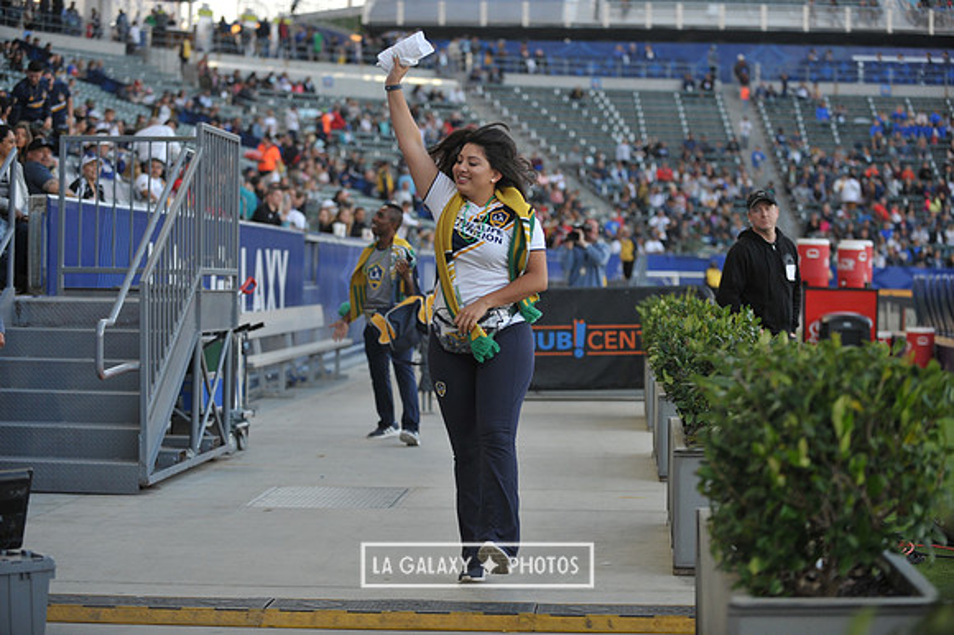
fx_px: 2172
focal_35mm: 82
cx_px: 477
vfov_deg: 16.6
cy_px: 318
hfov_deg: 24.8
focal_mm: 82
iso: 800
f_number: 2.8
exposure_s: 1/640
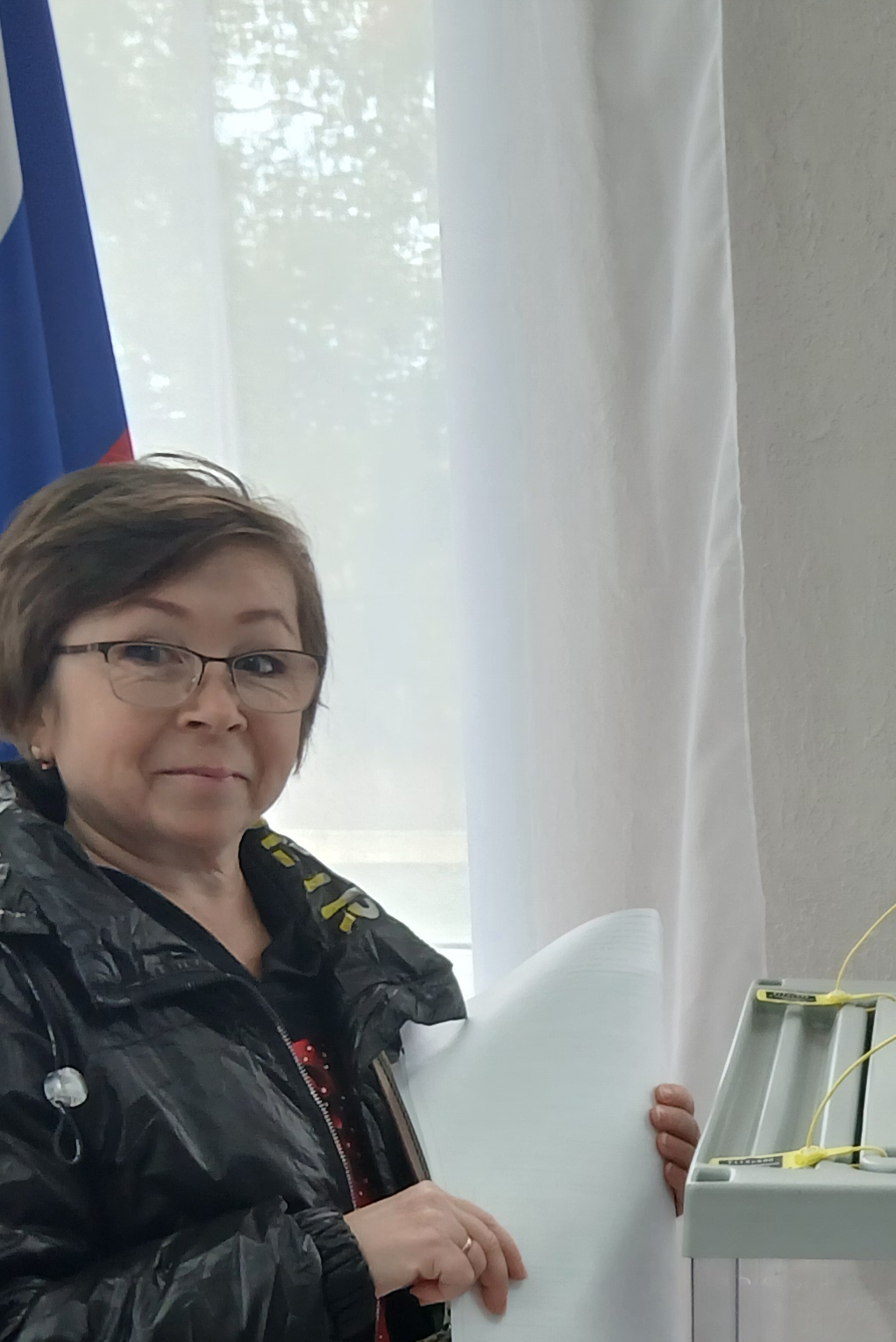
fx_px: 2687
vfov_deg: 27.4
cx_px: 1163
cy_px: 1120
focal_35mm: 72
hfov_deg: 17.7
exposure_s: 1/50
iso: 40
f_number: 1.8
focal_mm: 3.98
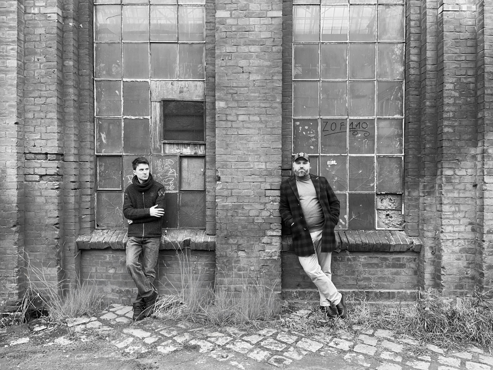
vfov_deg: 53.1
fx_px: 370
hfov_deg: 67.3
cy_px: 185
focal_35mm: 26
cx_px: 246
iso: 80
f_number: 1.6
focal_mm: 5.1
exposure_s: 1/122
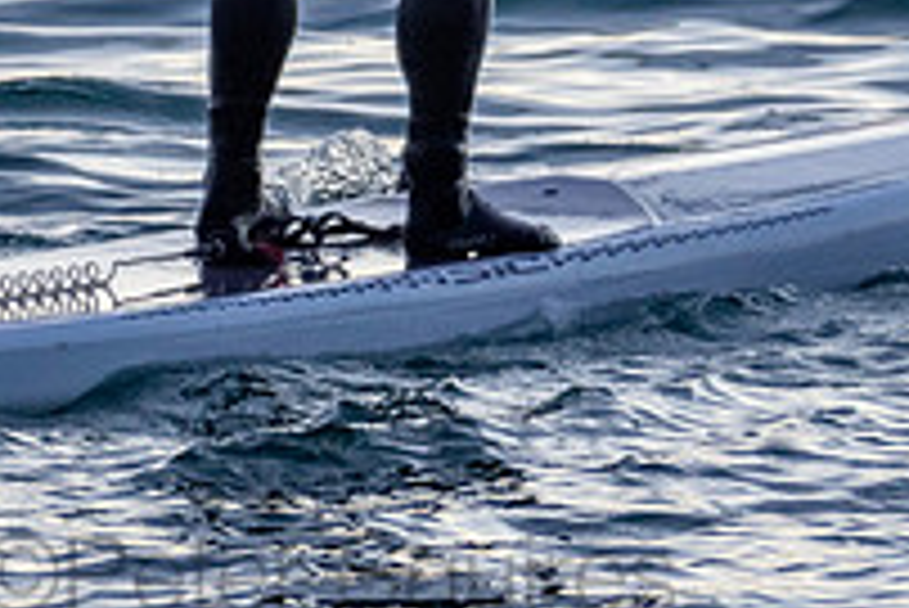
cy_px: -173
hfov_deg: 1.0
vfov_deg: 0.6
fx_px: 54299
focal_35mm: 2149
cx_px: 328
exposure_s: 1/250
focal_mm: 500
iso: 640
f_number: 5.6
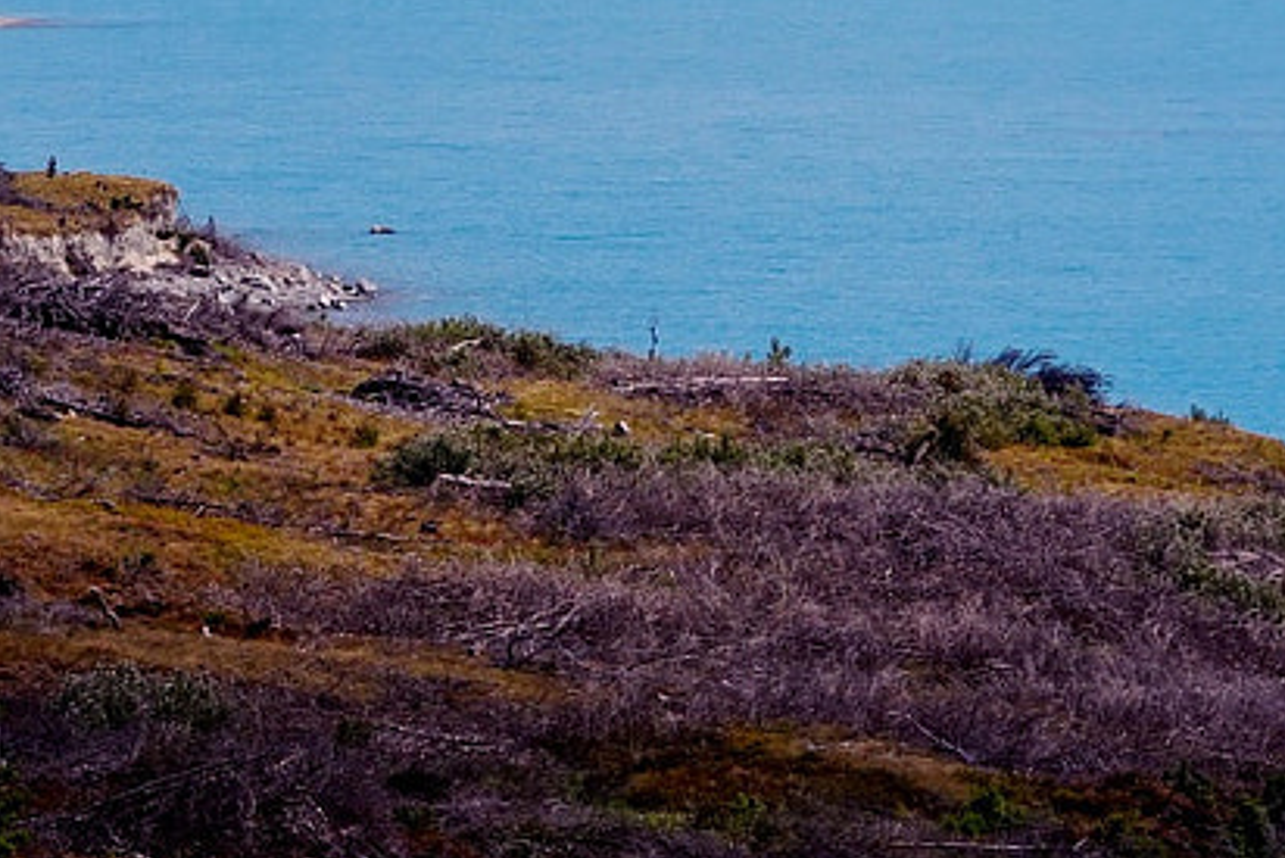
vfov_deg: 4.1
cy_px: -17
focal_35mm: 334
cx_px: -259
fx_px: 11925
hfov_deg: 6.1
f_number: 10
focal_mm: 86
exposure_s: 1/320
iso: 500
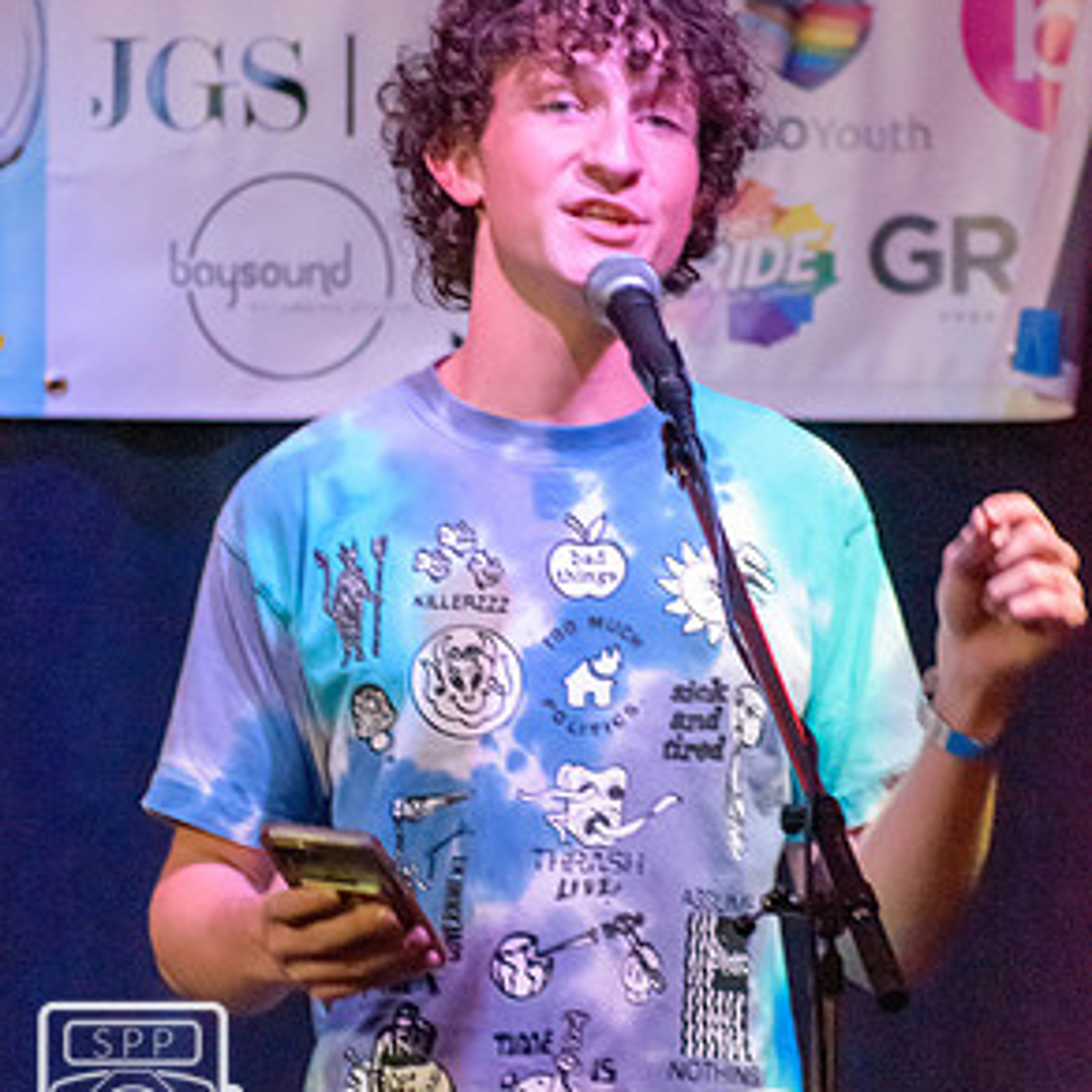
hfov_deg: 3.0
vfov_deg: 3.0
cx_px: 542
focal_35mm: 590
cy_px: 550
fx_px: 21057
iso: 12800
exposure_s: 1/200
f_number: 6.3
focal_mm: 300
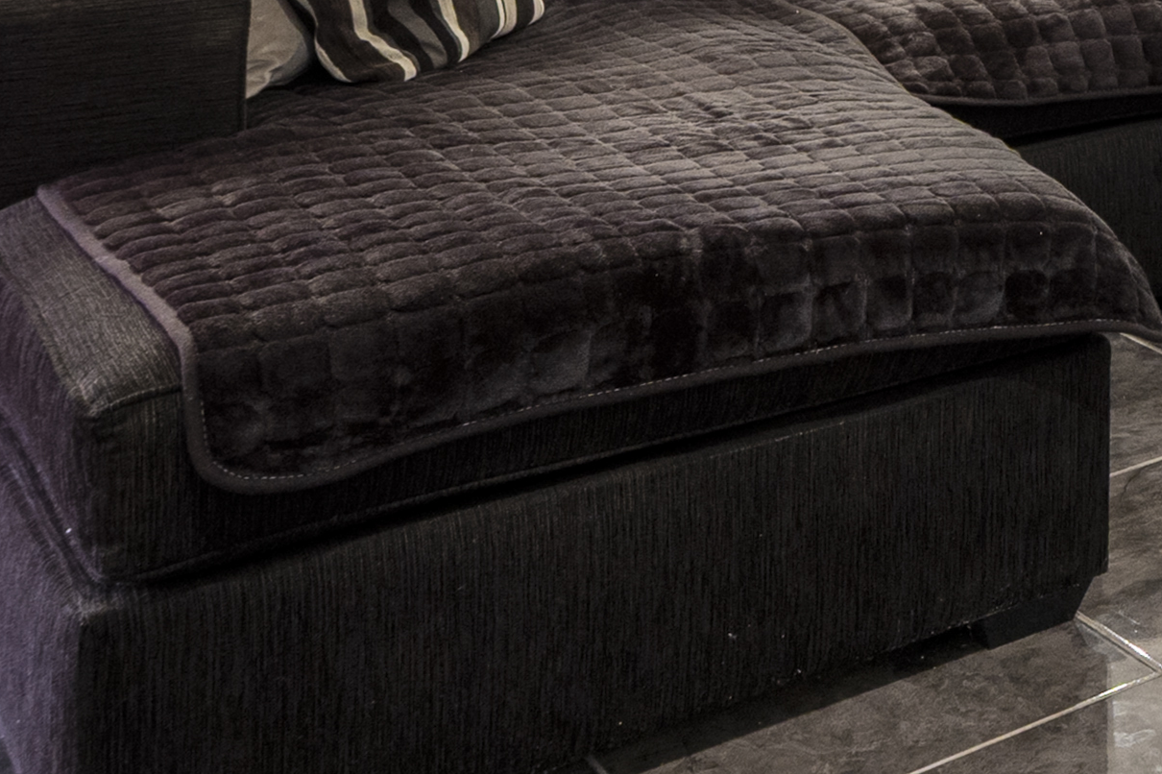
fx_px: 2259
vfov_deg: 17.1
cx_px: 1799
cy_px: -472
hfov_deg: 22.8
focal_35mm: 70
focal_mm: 14
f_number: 5.6
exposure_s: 1/5
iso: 800
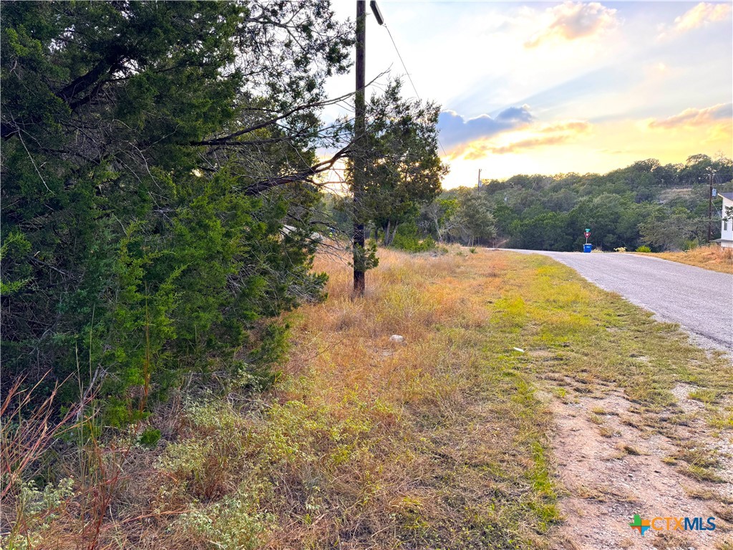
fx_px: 508
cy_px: 275
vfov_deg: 56.8
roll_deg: +1.6
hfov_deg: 71.6
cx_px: 366
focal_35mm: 24
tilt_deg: -6.8
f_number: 1.78
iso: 80
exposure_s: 1/394
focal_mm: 6.76
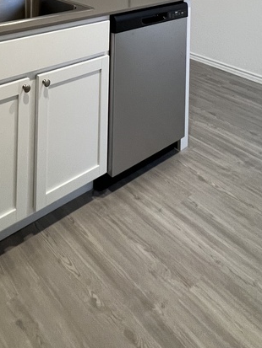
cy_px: -80
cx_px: 26
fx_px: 343
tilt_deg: +0.0
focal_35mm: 34
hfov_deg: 38.9
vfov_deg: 38.2
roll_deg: -0.7
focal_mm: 1.57
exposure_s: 1/60
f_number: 1.8
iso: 250
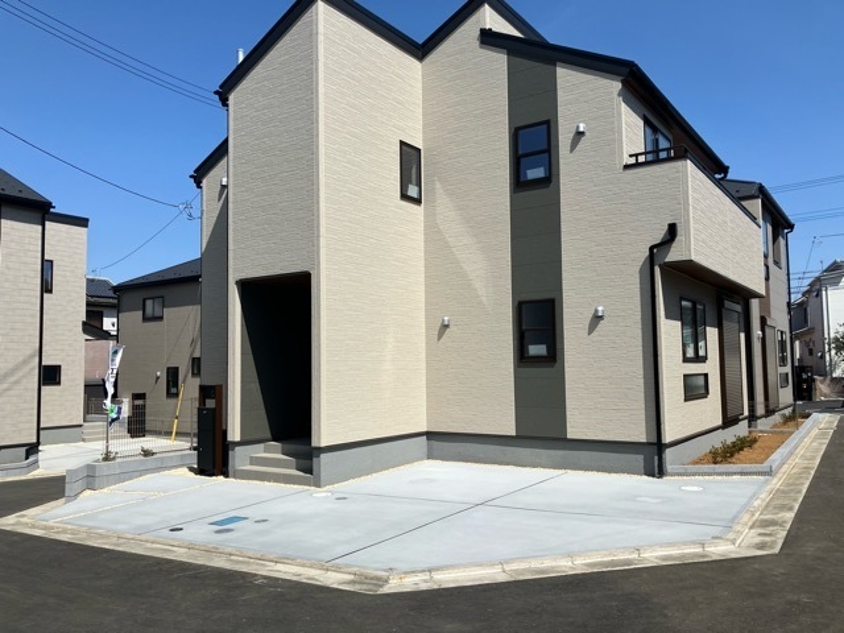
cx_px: 422
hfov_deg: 63.4
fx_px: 683
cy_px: 316
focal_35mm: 28
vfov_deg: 49.7
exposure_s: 1/3247
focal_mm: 3.99
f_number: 1.8
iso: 32
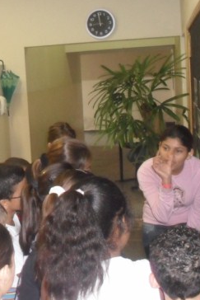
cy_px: 142
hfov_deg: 20.8
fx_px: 533
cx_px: 20
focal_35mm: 64
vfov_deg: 31.4
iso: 400
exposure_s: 1/45
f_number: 3.2
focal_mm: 6.3
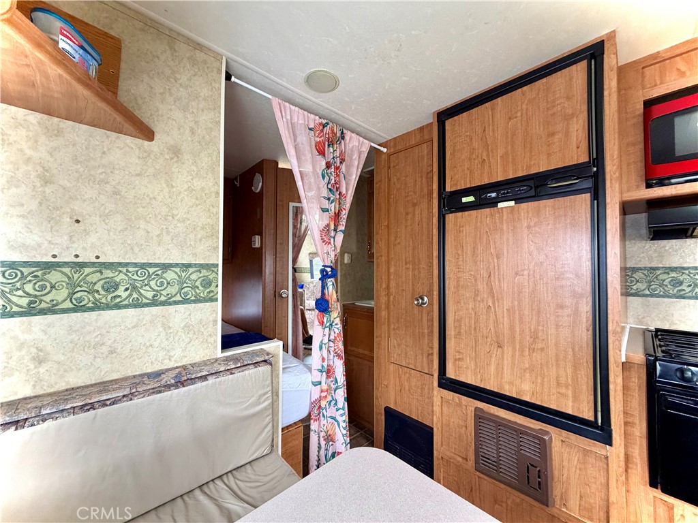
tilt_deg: +2.8
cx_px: 349
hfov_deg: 102.1
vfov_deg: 85.7
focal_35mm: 14
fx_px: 282
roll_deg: +0.6
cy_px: 262
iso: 320
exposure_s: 1/105
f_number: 2.2
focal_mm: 2.22
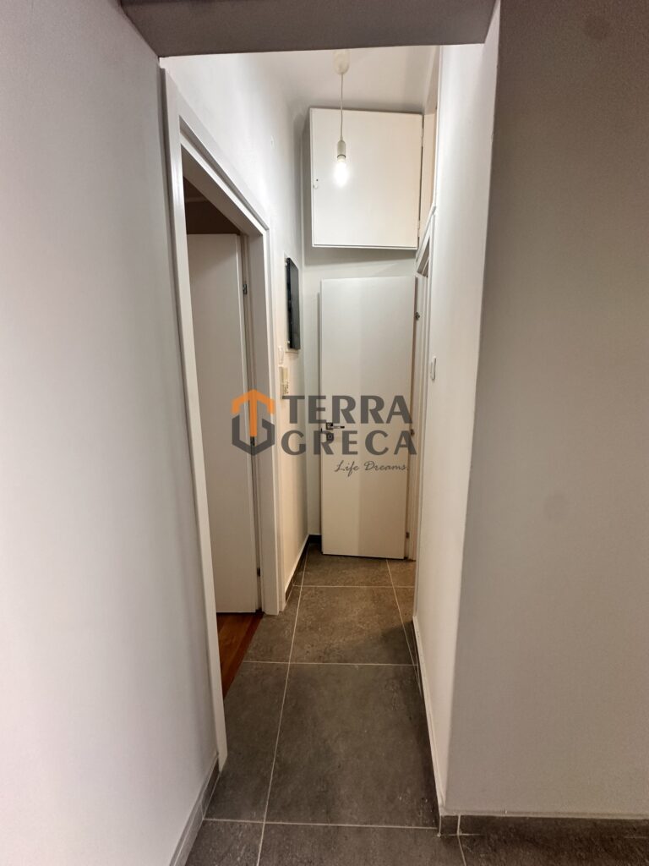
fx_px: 350
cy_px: 433
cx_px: 324
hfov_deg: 85.7
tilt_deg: -10.5
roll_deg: +0.6
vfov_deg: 102.1
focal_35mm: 14
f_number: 2.2
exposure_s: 1/50
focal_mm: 2.22
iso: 160
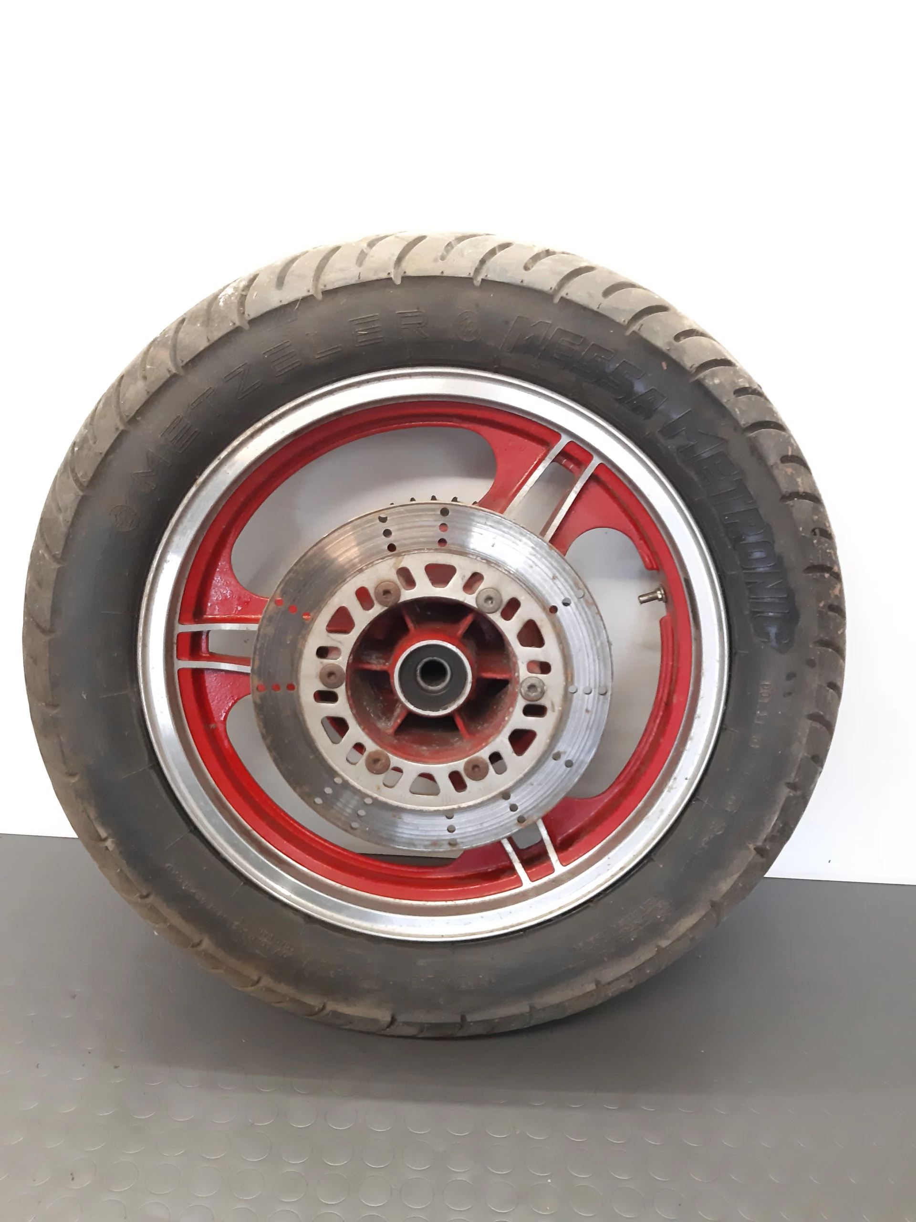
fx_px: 953
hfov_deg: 51.4
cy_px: 611
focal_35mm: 27
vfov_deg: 65.3
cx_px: 458
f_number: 1.7
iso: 500
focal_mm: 3.93
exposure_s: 1/50
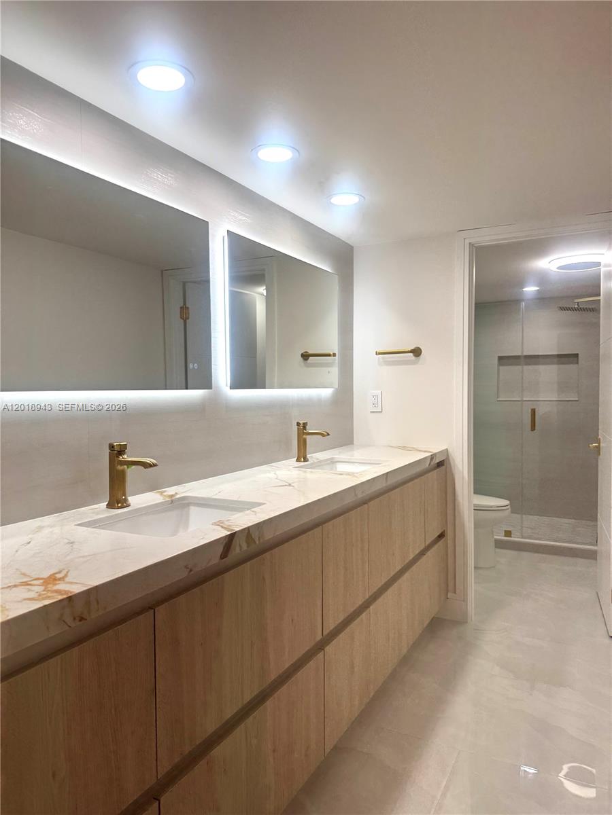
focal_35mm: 24
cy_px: 408
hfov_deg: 56.8
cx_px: 306
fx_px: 566
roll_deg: +0.5
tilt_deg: -3.4
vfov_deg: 71.6
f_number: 1.78
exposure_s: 1/265
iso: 64
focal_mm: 6.76
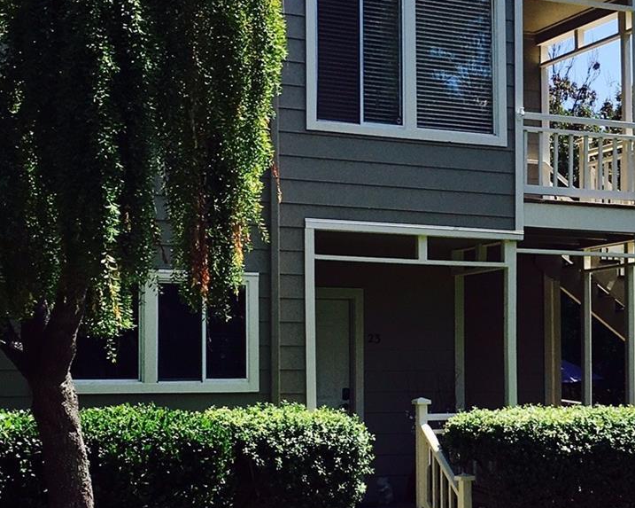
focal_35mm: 79
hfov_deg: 23.5
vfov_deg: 19.4
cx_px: 565
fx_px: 1484
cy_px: 324
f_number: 2.2
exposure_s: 1/1374
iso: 25
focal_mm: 4.15
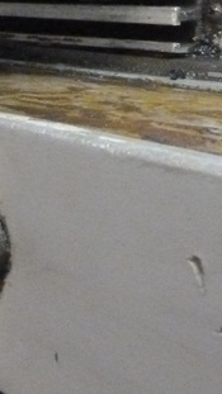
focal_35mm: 70
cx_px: -60
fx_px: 732
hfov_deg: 16.4
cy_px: 49
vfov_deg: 29.1
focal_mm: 4.1
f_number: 3.3
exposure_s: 1/15
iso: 1250
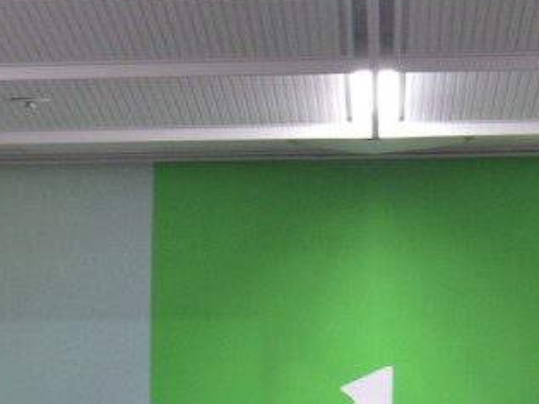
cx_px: -987
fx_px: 5899
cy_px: 629
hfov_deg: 5.0
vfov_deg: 3.9
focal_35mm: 379
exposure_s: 1/60
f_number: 4.5
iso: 1400
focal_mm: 62
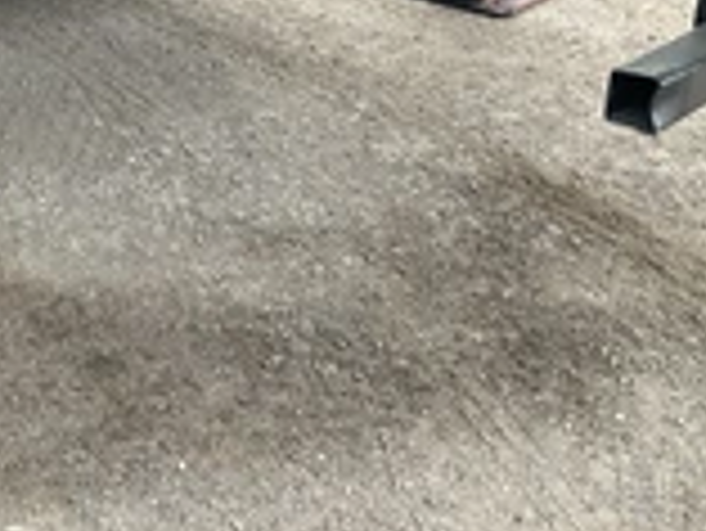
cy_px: 45
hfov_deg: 24.4
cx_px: -85
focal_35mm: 74
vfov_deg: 19.5
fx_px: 1510
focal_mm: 3
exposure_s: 1/122
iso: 20
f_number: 1.8
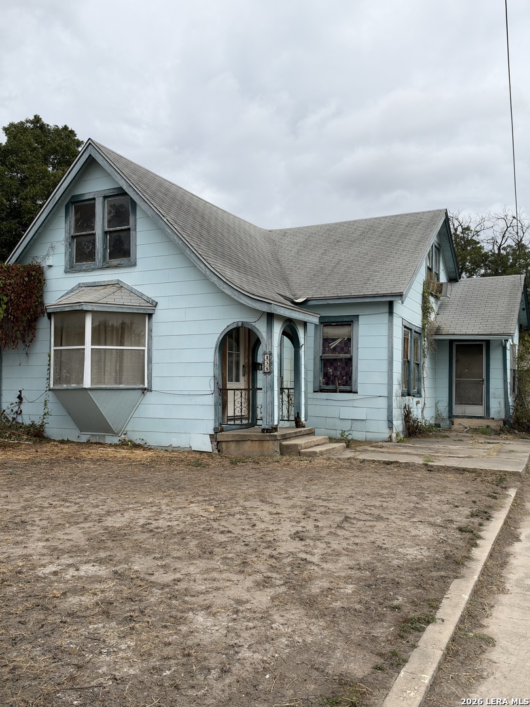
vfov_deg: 60.0
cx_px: 265
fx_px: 612
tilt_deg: +3.2
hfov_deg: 46.8
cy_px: 354
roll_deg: -2.6
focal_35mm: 30
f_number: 1.8
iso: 64
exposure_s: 1/3226
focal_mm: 6.93
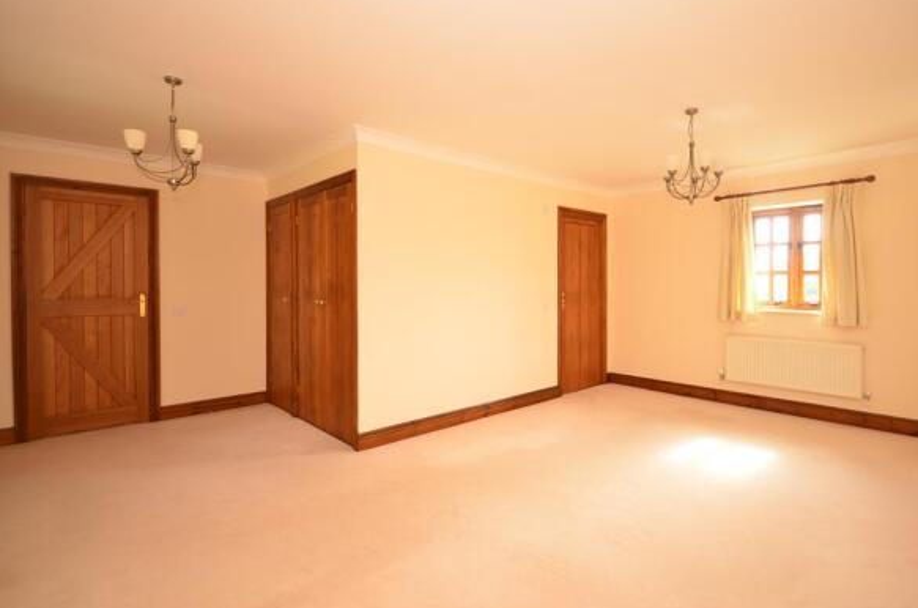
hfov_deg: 88.1
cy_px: 280
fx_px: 472
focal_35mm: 19
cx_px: 502
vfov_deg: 65.4
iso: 200
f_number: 5
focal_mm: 11
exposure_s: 1/20
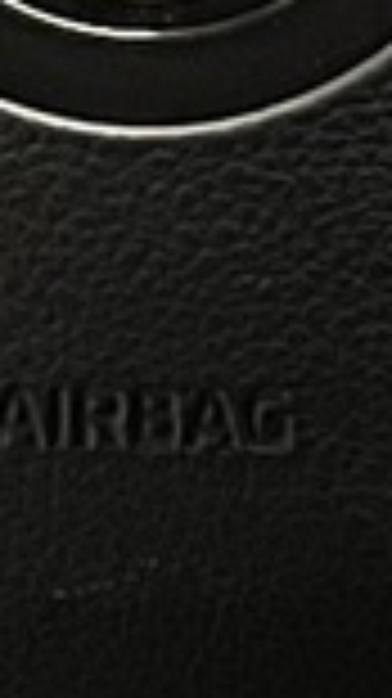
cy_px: -306
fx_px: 4868
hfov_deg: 4.6
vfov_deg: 8.1
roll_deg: +0.2
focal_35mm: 263
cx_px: 63
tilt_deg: -31.9
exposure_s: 1/47
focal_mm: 4.2
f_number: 1.6
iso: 500
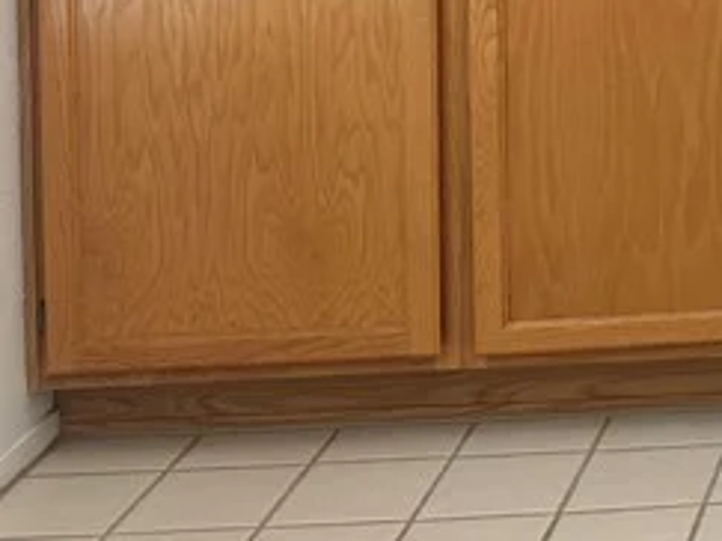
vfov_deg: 13.1
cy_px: -455
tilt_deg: -1.5
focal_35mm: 101
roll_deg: -0.2
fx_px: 2106
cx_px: 1462
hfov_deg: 15.4
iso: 125
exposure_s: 1/120
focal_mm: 6.76
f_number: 1.78
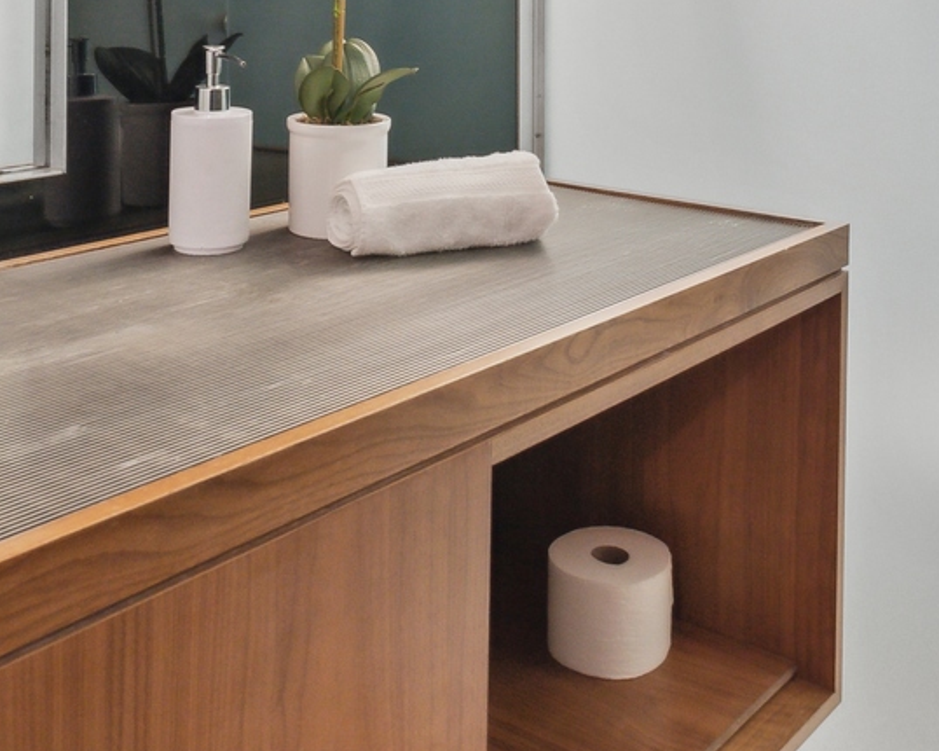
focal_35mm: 48
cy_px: -73
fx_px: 1333
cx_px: 546
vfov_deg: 28.6
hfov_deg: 38.7
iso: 2000
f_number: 8
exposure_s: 1/250
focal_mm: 17
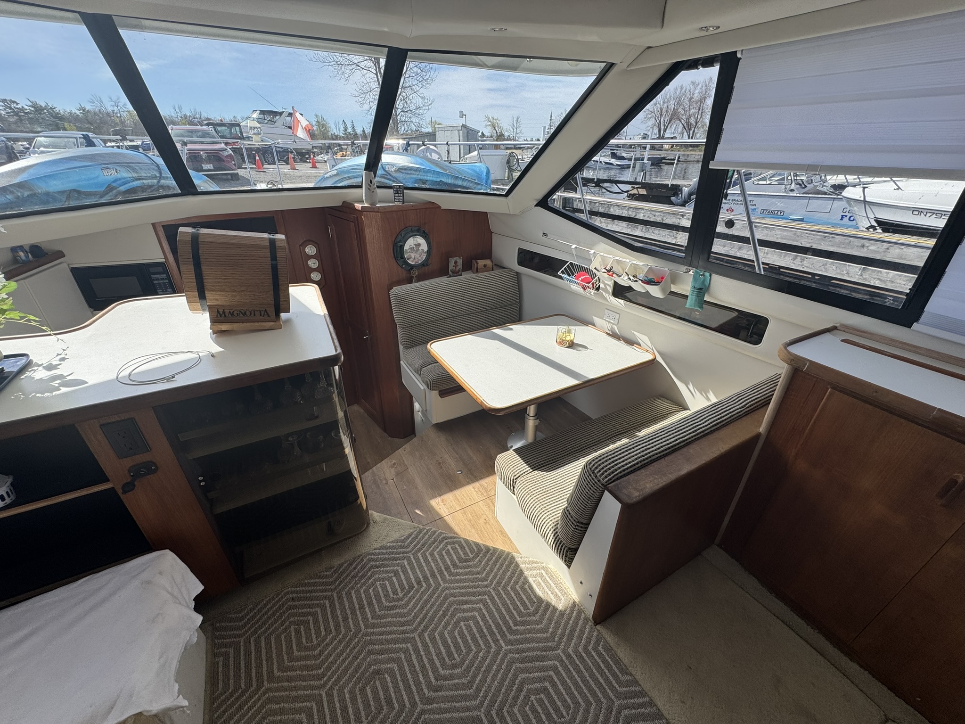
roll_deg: +0.5
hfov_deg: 102.1
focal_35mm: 14
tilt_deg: -27.5
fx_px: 390
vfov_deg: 85.7
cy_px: 362
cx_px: 482
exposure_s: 1/763
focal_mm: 2.22
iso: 50
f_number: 2.2
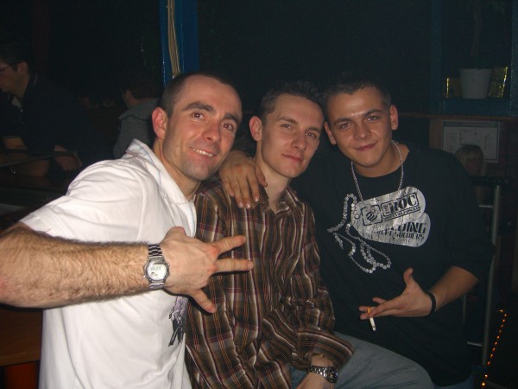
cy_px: 194
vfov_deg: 37.7
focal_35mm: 38
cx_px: 259
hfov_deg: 49.0
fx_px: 569
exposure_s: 1/60
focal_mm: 7.9
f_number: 2.8
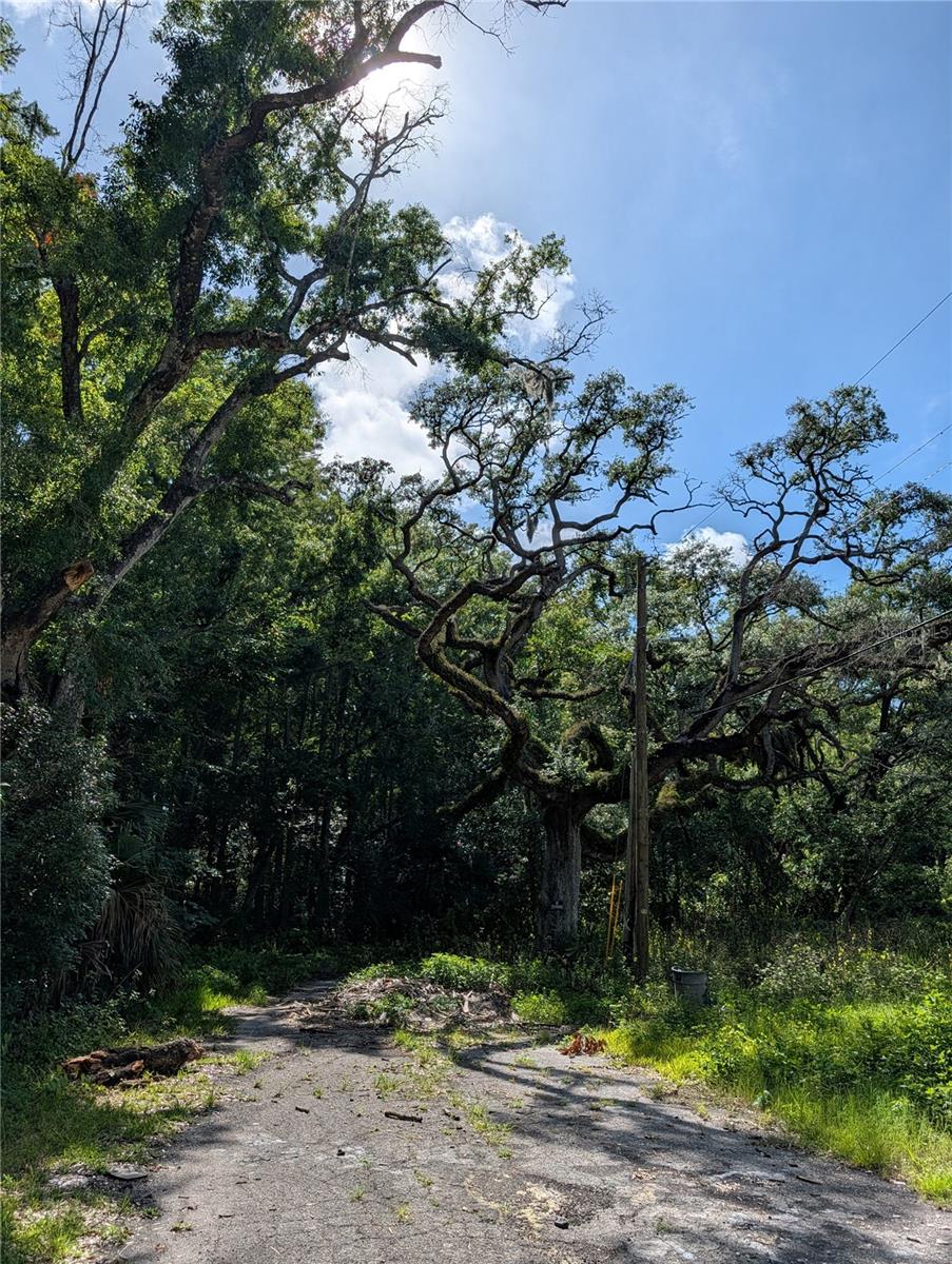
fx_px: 878
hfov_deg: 56.9
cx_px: 476
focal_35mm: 24
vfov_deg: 71.5
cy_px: 632
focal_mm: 6.9
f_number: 1.68
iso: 18
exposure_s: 1/3155
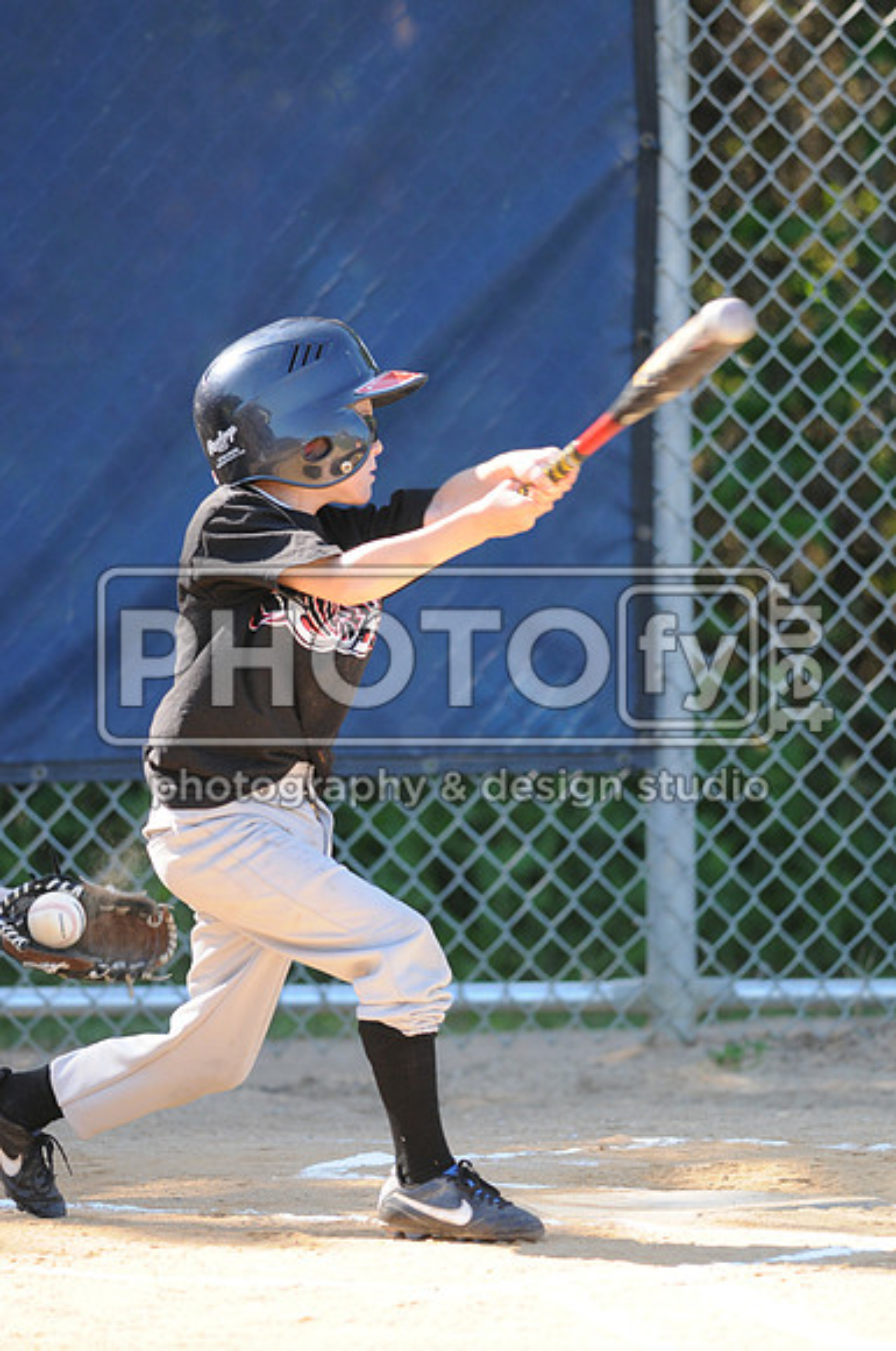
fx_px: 16849
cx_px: 448
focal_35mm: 450
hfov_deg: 3.0
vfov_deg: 4.6
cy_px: 676
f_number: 4
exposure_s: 1/500
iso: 400
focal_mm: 300
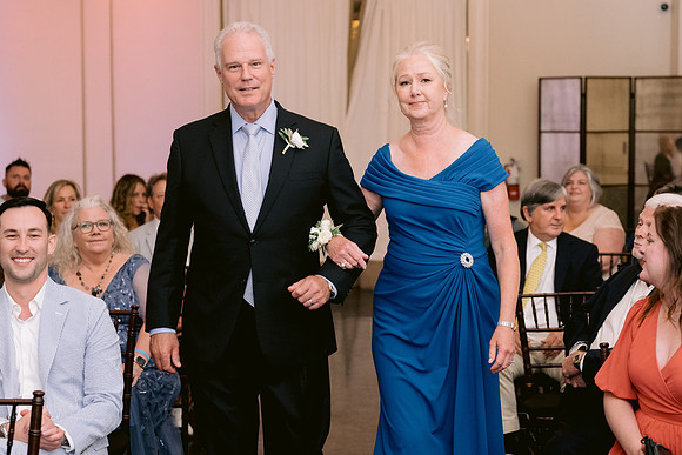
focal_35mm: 71
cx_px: 355
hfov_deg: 28.5
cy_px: 255
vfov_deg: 19.2
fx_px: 1343
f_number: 2.8
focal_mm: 50
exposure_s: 1/160
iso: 1600
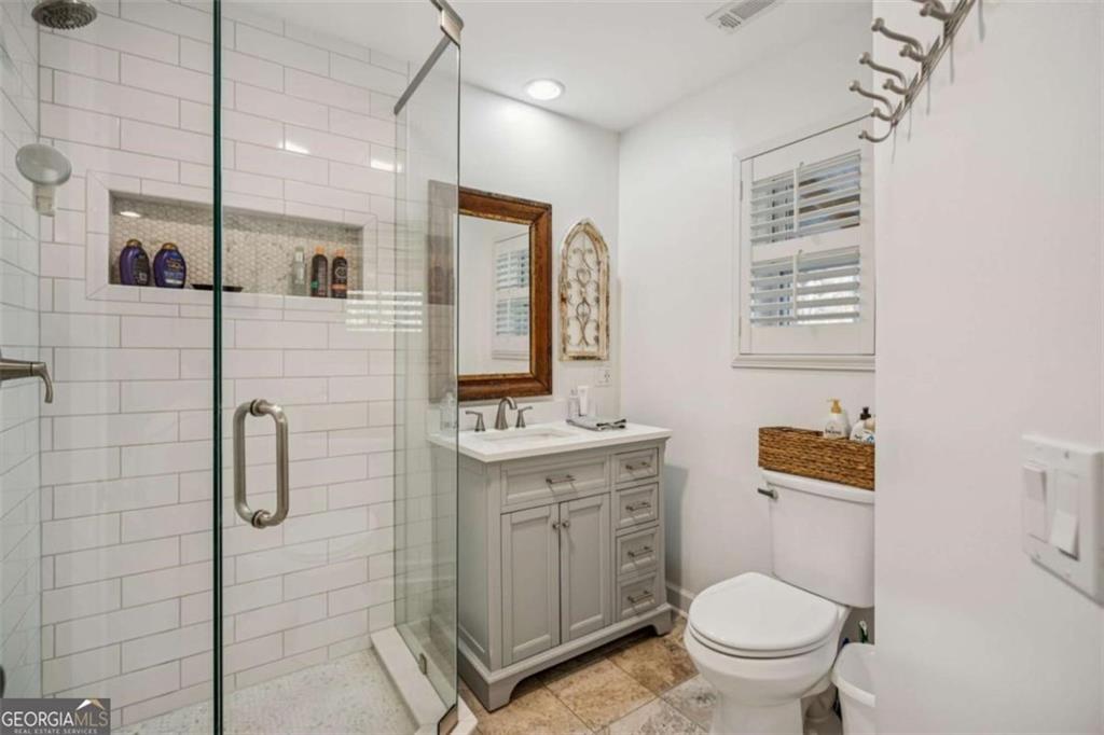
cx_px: 552
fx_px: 490
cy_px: 368
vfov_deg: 73.7
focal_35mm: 16
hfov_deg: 96.8
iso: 400
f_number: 5.6
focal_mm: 16
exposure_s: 1/25
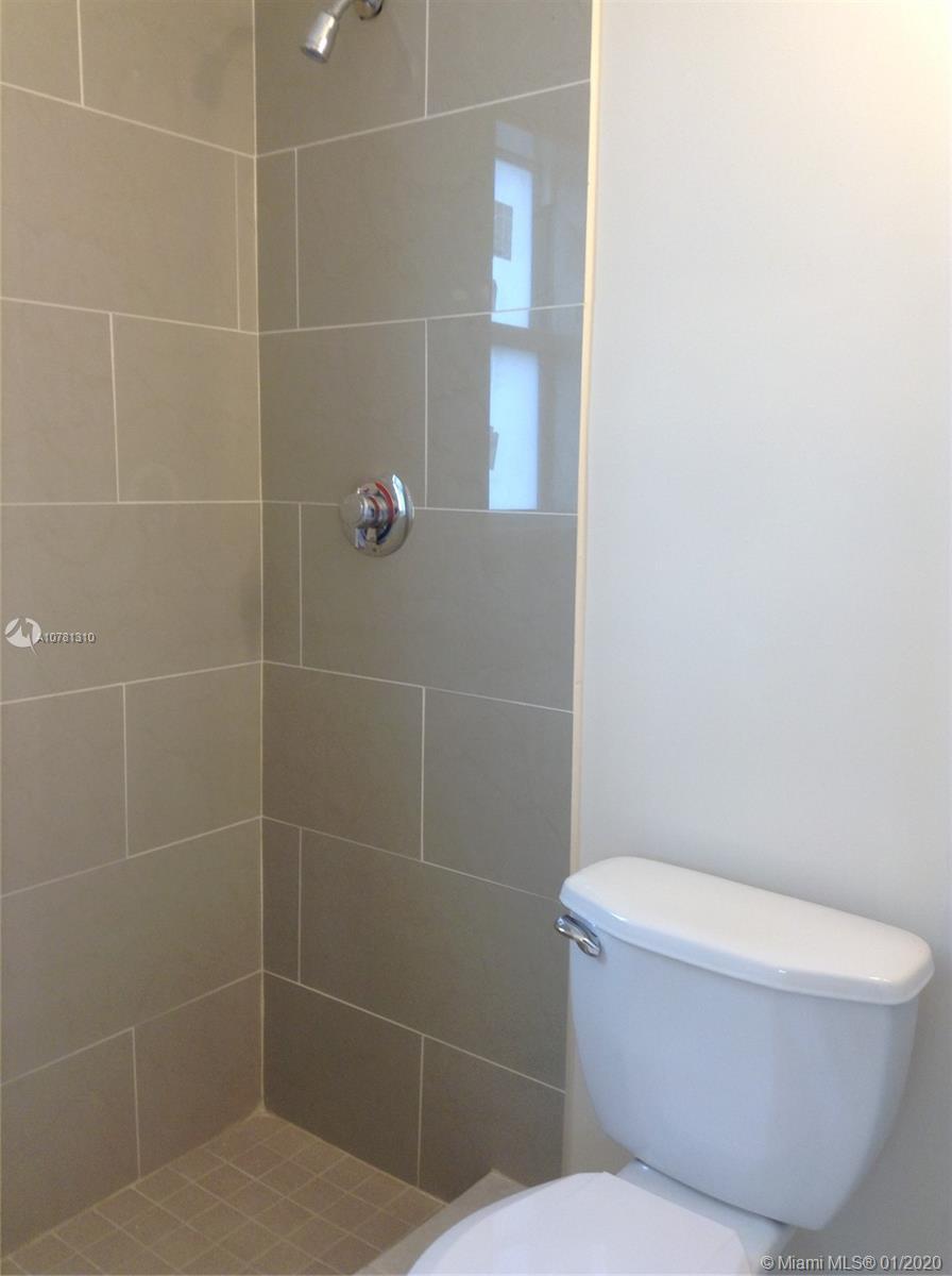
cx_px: 476
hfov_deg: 42.8
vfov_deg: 55.4
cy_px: 638
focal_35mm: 33
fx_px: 1214
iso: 32
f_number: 2.4
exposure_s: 1/30
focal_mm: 3.3
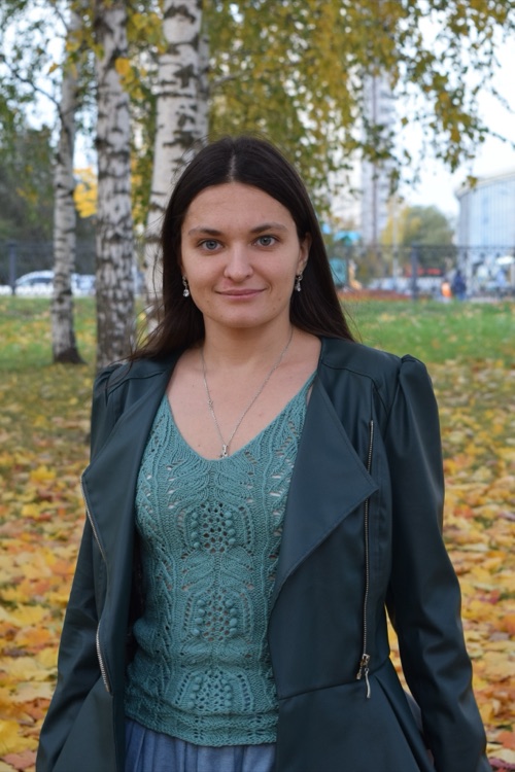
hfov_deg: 16.6
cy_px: 386
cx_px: 258
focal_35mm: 82
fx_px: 1770
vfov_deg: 24.6
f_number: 9
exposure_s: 1/40
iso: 800
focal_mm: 55
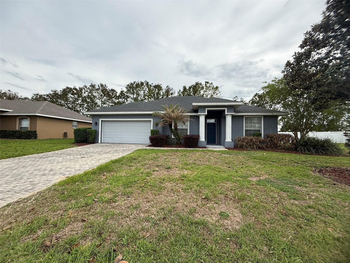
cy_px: 132
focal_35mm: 14
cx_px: 175
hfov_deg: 102.1
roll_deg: -1.2
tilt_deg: +2.9
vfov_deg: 85.7
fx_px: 142
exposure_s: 1/1259
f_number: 2.2
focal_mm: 2.22
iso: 50
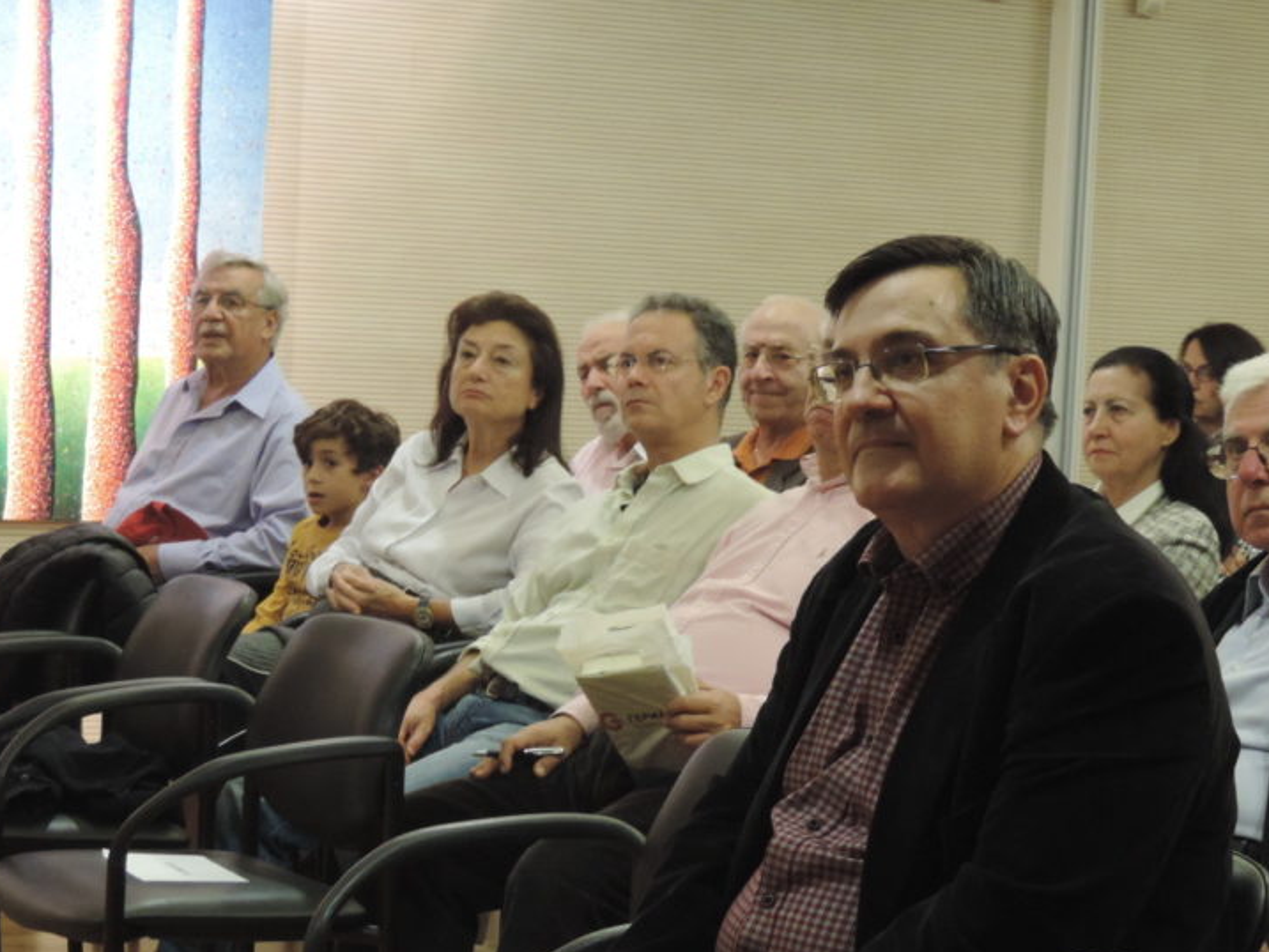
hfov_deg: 19.6
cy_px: 579
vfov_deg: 14.8
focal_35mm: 100
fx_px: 3667
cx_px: 604
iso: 560
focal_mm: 12.4
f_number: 3.9
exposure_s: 1/15
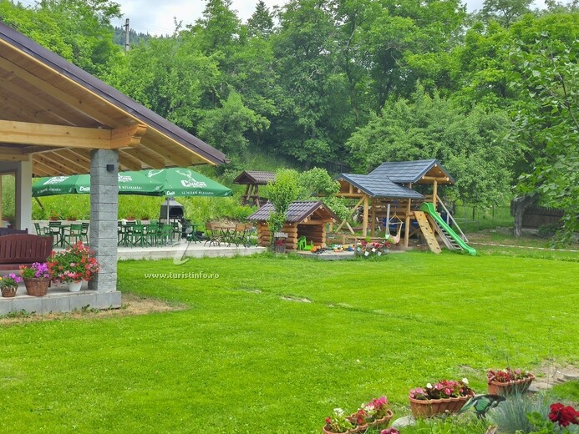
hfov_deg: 52.4
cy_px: 243
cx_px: 173
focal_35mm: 34
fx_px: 569
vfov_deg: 41.7
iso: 200
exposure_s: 1/99.9
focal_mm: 6.18
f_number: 1.65
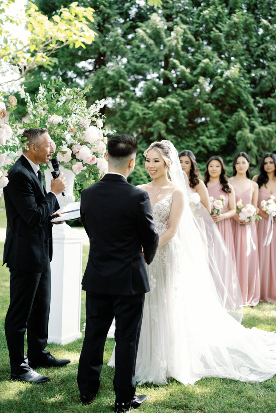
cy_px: 206
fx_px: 575
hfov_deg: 27.0
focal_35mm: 50
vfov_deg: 39.6
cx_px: 138
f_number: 1.8
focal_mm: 33
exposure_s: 1/500
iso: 200
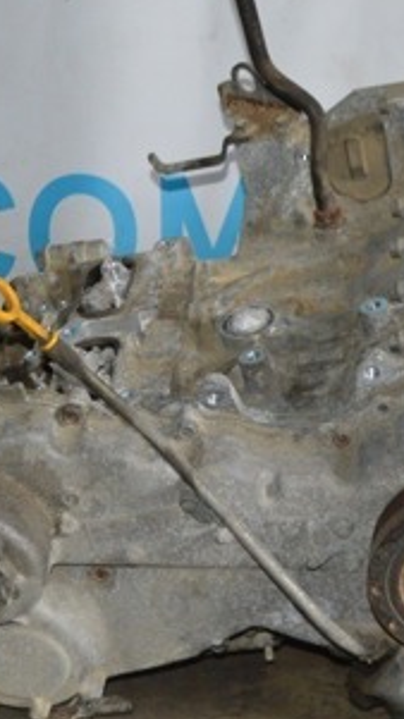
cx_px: 426
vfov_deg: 21.4
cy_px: 324
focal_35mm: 100
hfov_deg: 11.9
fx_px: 1907
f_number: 4.2
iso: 1000
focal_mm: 30
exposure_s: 1/60
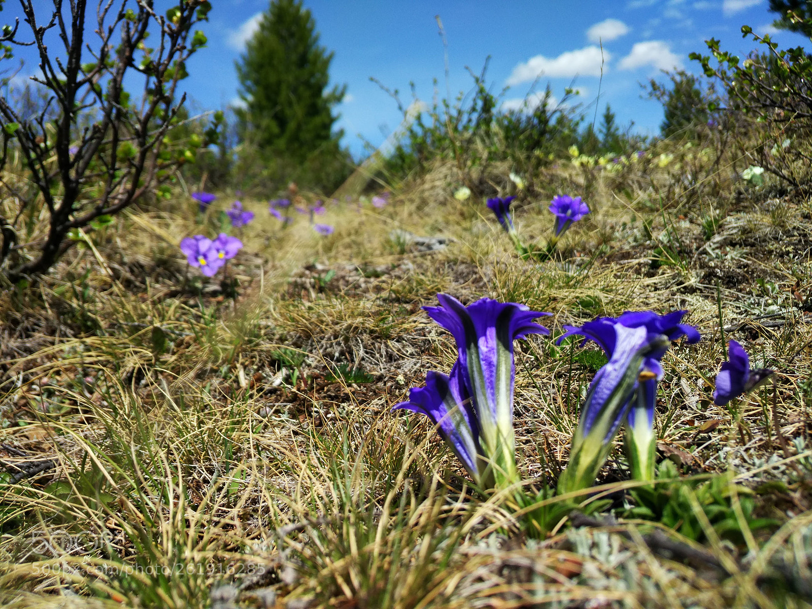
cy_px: 304
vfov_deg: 46.8
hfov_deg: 60.0
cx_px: 406
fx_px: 704
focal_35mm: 30
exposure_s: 1/1574
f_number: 2
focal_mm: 4.12
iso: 100
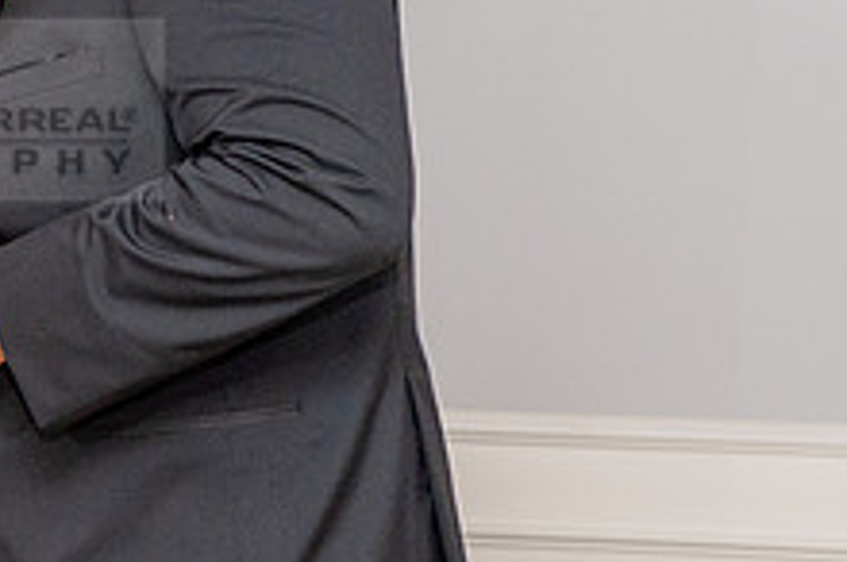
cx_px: -127
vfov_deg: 9.8
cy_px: 292
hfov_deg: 14.3
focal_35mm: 140
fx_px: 3289
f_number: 4
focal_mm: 24
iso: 640
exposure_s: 1/160
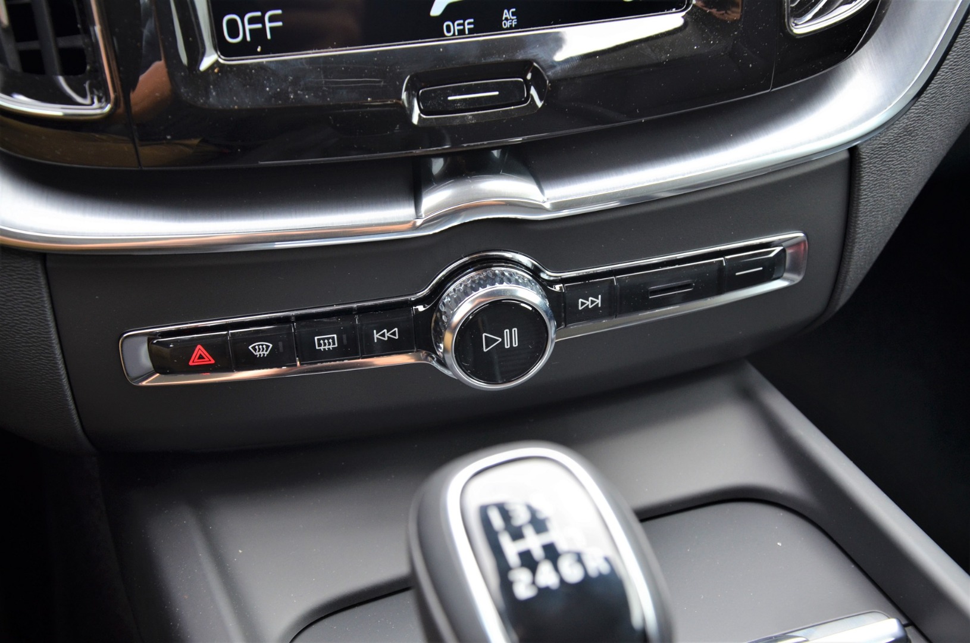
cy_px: 322
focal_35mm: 51
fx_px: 1371
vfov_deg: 26.4
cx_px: 485
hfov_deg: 39.0
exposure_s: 1/125
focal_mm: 34
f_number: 5.6
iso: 400
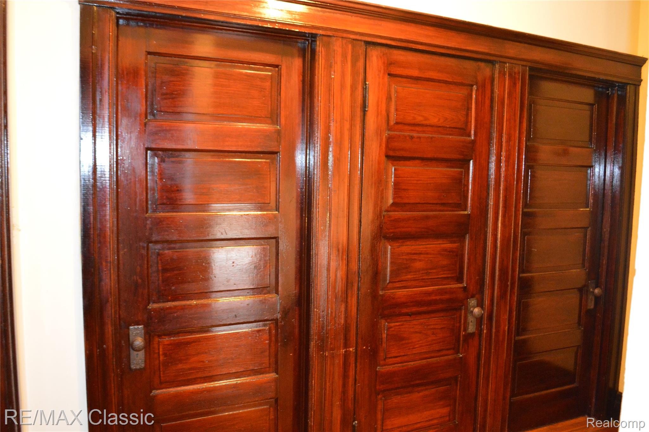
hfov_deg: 67.4
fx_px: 486
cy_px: 216
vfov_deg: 47.8
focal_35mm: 27
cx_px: 324
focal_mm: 18
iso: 3200
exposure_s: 1/30
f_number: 3.5
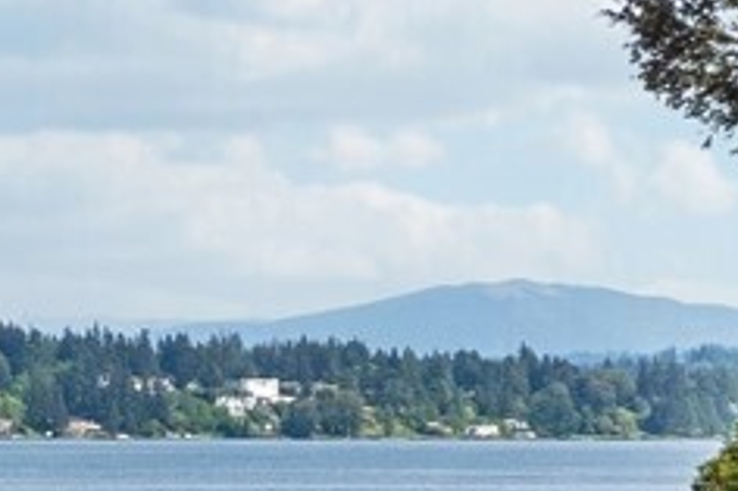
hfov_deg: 8.5
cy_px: 468
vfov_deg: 6.3
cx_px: -1174
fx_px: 4425
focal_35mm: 216
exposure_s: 1/500
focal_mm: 20
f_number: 9
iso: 250
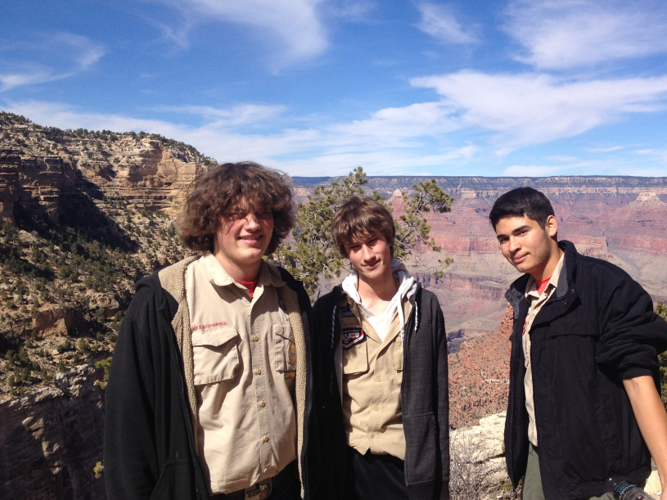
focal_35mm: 44
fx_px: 848
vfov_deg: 32.9
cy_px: 240
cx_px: 408
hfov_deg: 42.7
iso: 50
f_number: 2.4
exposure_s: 1/2304
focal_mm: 4.28
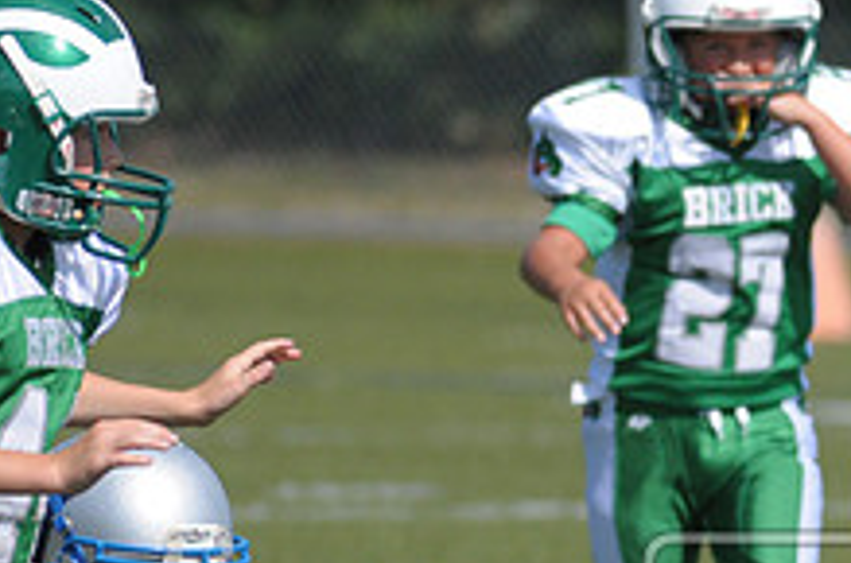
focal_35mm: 794
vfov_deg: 1.7
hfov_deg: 2.6
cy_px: 678
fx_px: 18728
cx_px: 1107
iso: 640
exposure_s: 1/5000
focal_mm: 200
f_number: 4
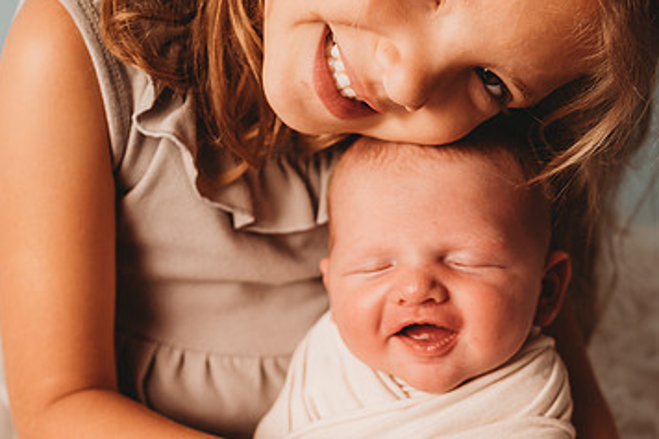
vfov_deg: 18.1
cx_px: 400
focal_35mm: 75
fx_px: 1372
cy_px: 323
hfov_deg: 26.9
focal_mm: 46
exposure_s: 1/160
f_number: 4
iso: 160
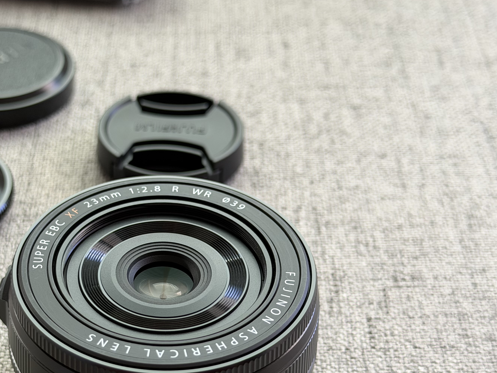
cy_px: 273
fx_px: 1048
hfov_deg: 26.4
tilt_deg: -41.4
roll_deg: +1.0
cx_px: 141
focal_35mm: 73
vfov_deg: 20.0
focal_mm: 6.76
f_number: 1.78
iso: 100
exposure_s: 1/70
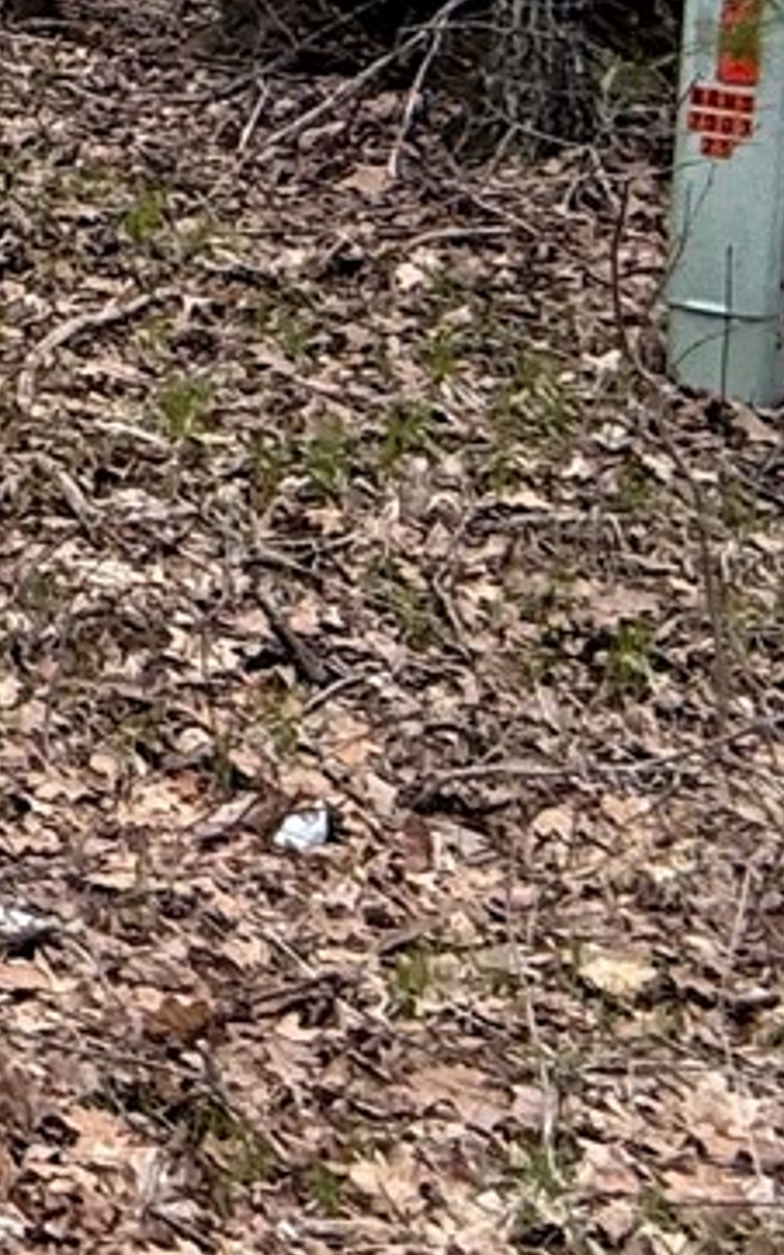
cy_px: -76
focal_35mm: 84
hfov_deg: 9.9
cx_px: -1811
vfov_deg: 23.3
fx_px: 2874
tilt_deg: -5.9
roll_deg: +1.7
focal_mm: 2.22
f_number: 2.2
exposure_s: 1/234
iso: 50
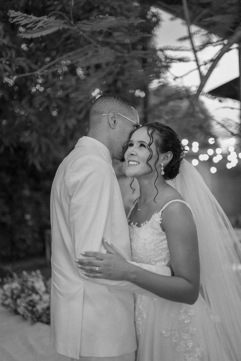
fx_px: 351
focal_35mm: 35
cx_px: 120
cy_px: 180
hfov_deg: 37.9
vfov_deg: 54.4
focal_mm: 35
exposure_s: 1/400
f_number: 1.4
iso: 2500
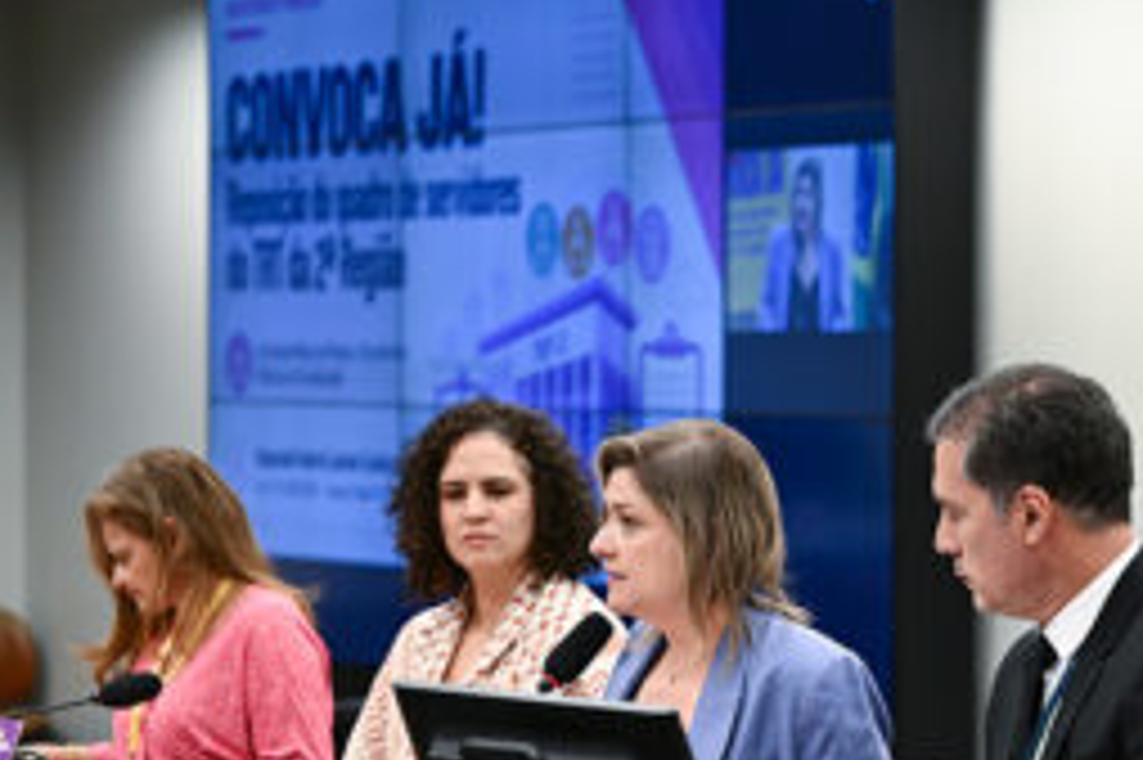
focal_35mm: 157
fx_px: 4981
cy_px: 535
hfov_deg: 13.1
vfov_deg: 8.7
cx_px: 832
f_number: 2.8
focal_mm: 95
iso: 400
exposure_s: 1/125
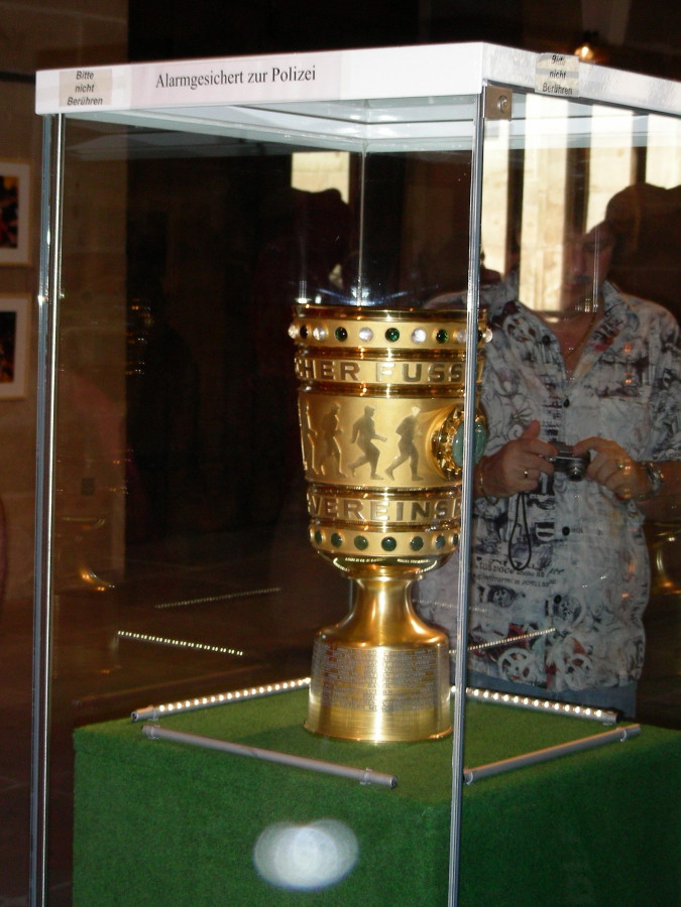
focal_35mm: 79
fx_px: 2072
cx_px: 340
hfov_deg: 18.7
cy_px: 454
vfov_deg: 24.7
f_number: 3.5
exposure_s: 1/60.1
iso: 138
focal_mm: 13.2
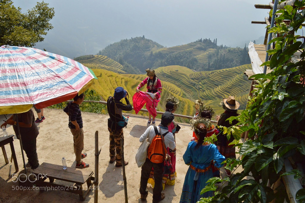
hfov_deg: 62.0
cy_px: 102
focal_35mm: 30
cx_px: 152
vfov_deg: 43.5
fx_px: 254
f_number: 8
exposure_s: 1/4000
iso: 1250
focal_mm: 20
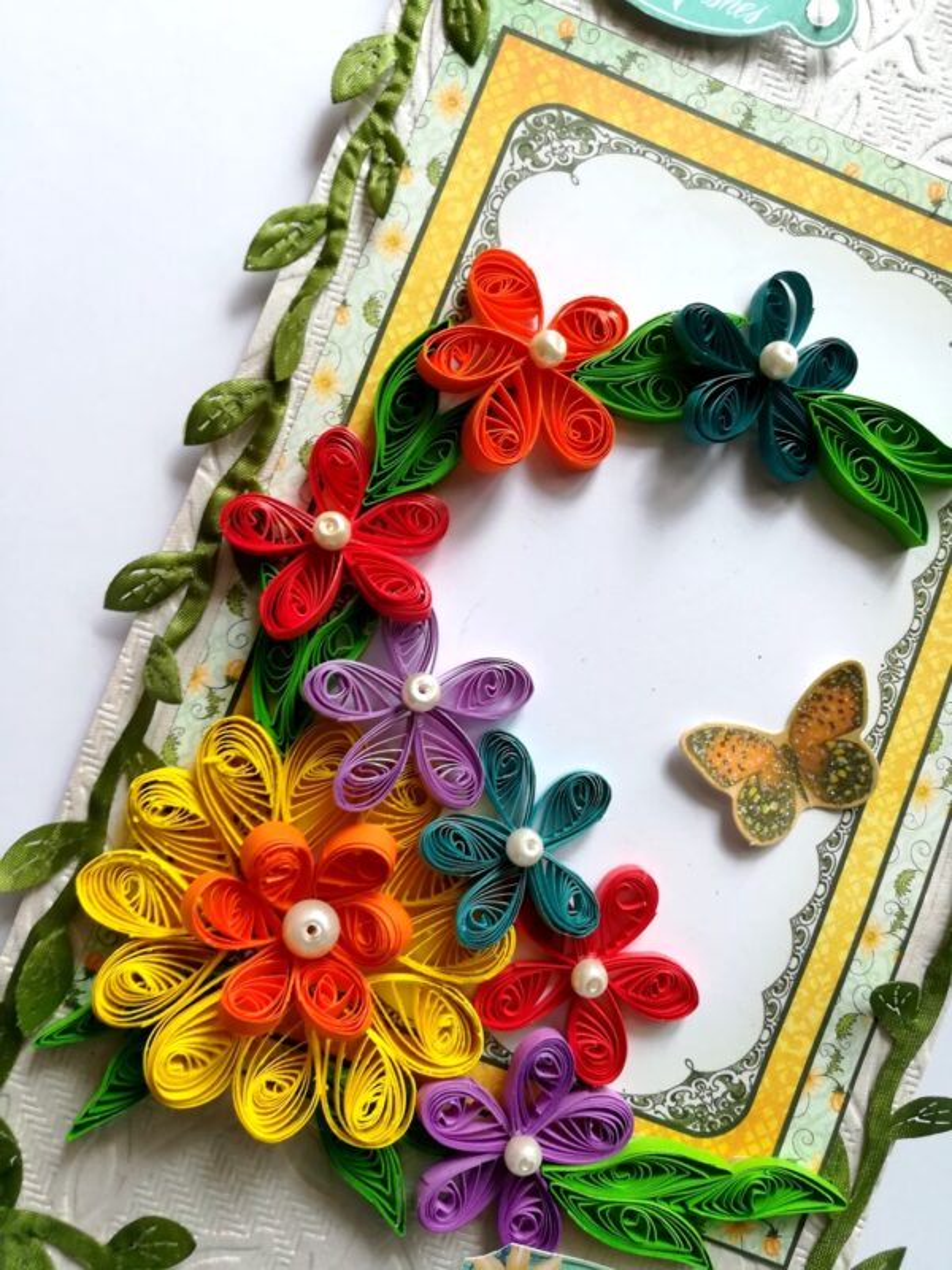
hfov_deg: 53.1
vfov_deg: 67.3
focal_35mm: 26
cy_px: 635
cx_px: 476
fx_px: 953
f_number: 2.2
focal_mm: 3.83
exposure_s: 1/40
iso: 100
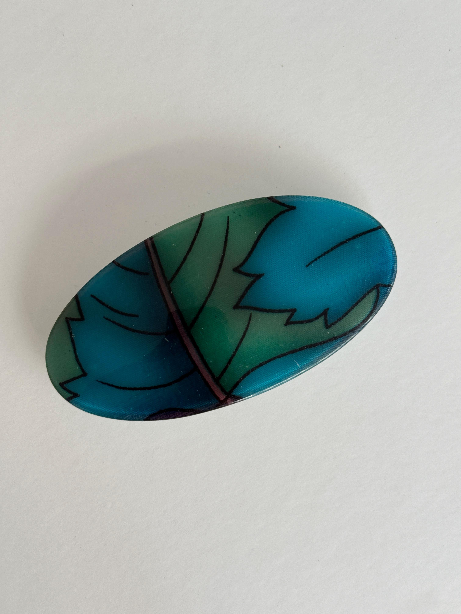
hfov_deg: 30.3
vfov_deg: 39.7
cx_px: 230
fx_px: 852
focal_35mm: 48
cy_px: 307
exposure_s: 1/100
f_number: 1.78
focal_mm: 6.76
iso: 125
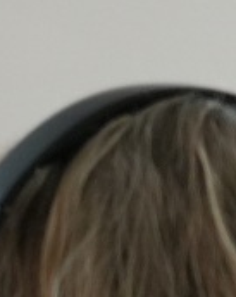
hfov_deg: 2.4
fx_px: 5279
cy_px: 449
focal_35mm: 603
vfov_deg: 3.2
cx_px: -1094
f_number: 4
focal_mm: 63
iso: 2000
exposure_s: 1/160
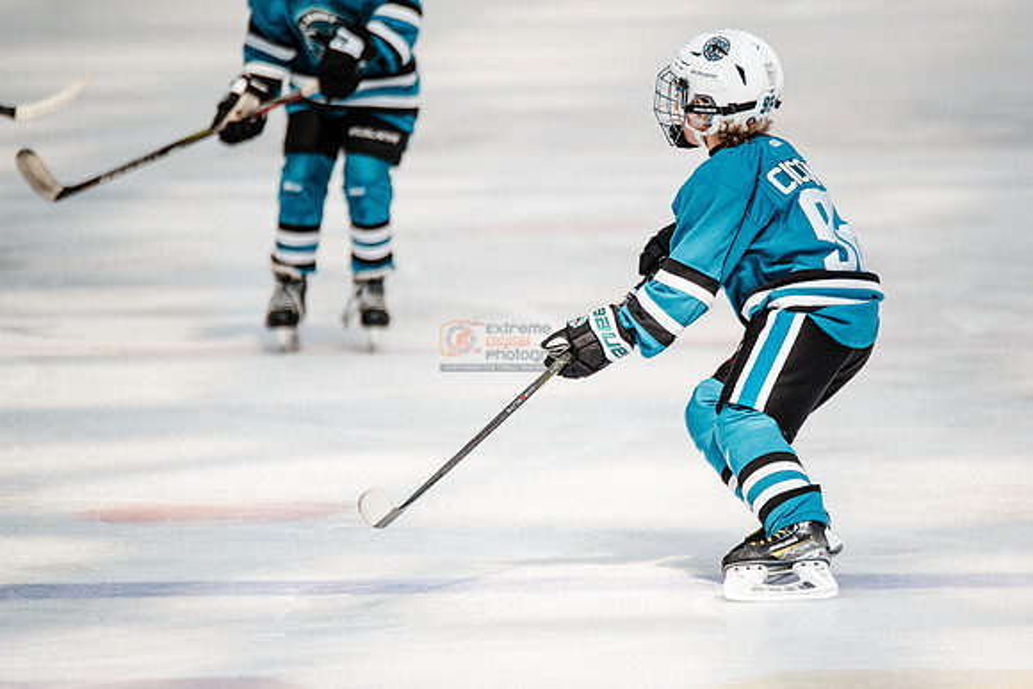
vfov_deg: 3.5
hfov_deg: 5.2
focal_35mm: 396
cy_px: 375
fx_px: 11373
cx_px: 614
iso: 1250
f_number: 3.2
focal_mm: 300
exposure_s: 1/3200
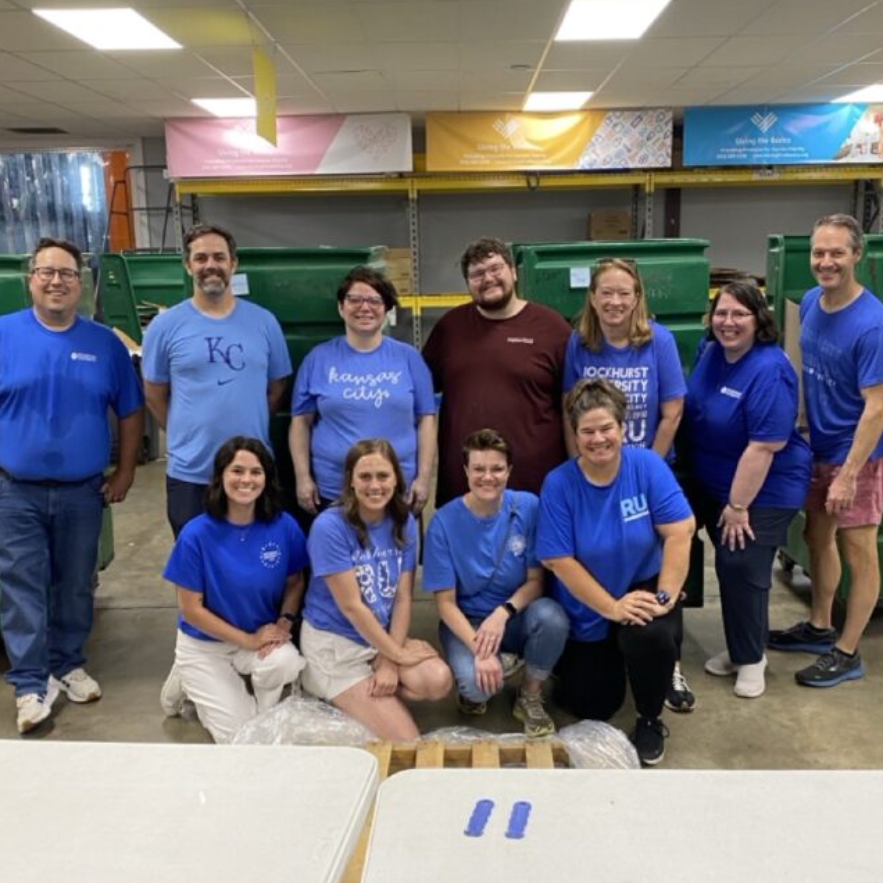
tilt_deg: -10.7
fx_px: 1068
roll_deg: +1.6
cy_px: 514
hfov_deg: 44.9
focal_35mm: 37
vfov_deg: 44.8
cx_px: 460
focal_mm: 4.25
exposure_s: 1/60
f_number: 1.8
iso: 125
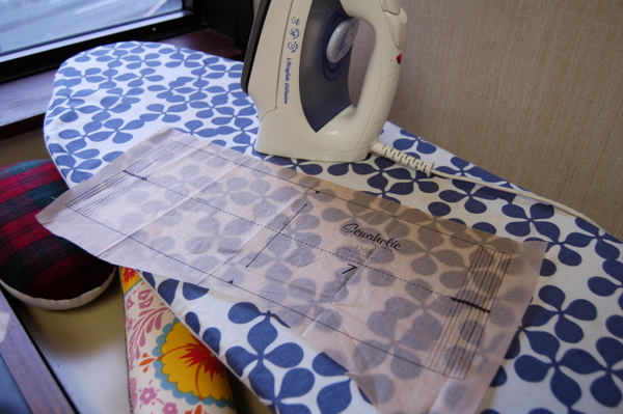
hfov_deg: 57.3
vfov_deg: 39.9
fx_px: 571
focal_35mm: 33
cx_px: 312
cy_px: 207
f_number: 4
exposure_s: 1/60
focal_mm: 22
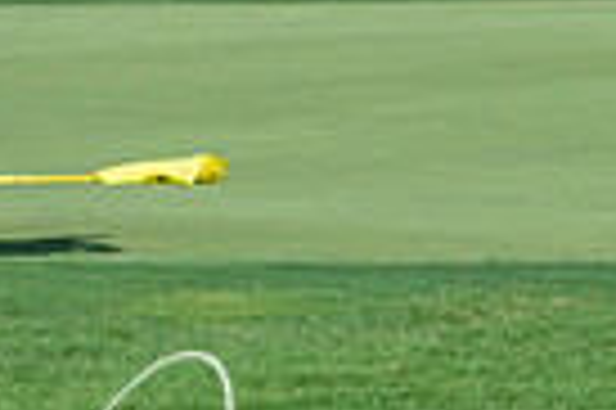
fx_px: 18988
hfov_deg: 1.9
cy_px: 178
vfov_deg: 1.2
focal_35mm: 1111
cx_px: 634
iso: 280
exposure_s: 1/2000
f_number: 5.6
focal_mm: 175
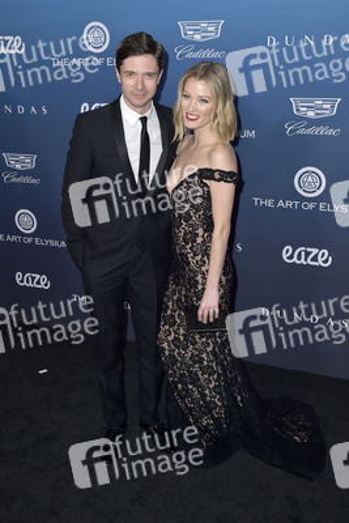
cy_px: 262
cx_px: 174
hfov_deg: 35.1
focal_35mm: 38
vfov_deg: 50.7
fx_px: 552
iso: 250
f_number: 5.6
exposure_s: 1/250
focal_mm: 38
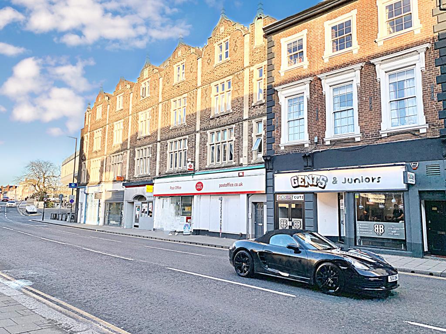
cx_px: 223
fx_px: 335
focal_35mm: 26
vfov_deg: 53.1
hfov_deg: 67.3
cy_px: 167
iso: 25
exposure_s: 1/558
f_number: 1.8
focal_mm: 4.25
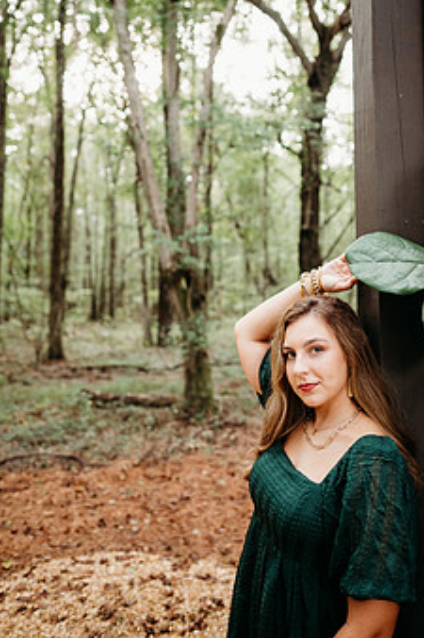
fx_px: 566
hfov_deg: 40.7
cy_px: 238
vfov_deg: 58.0
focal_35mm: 32
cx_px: 275
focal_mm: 24
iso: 640
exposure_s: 1/250
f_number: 2.2
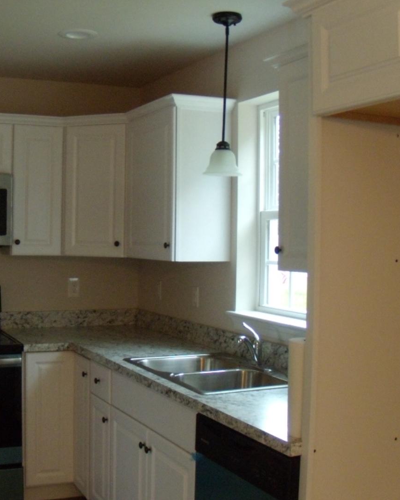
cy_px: 250
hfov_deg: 31.6
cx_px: 110
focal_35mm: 47
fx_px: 696
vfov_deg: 39.6
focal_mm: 6.4
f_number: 3.6
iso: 400
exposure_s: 1/50
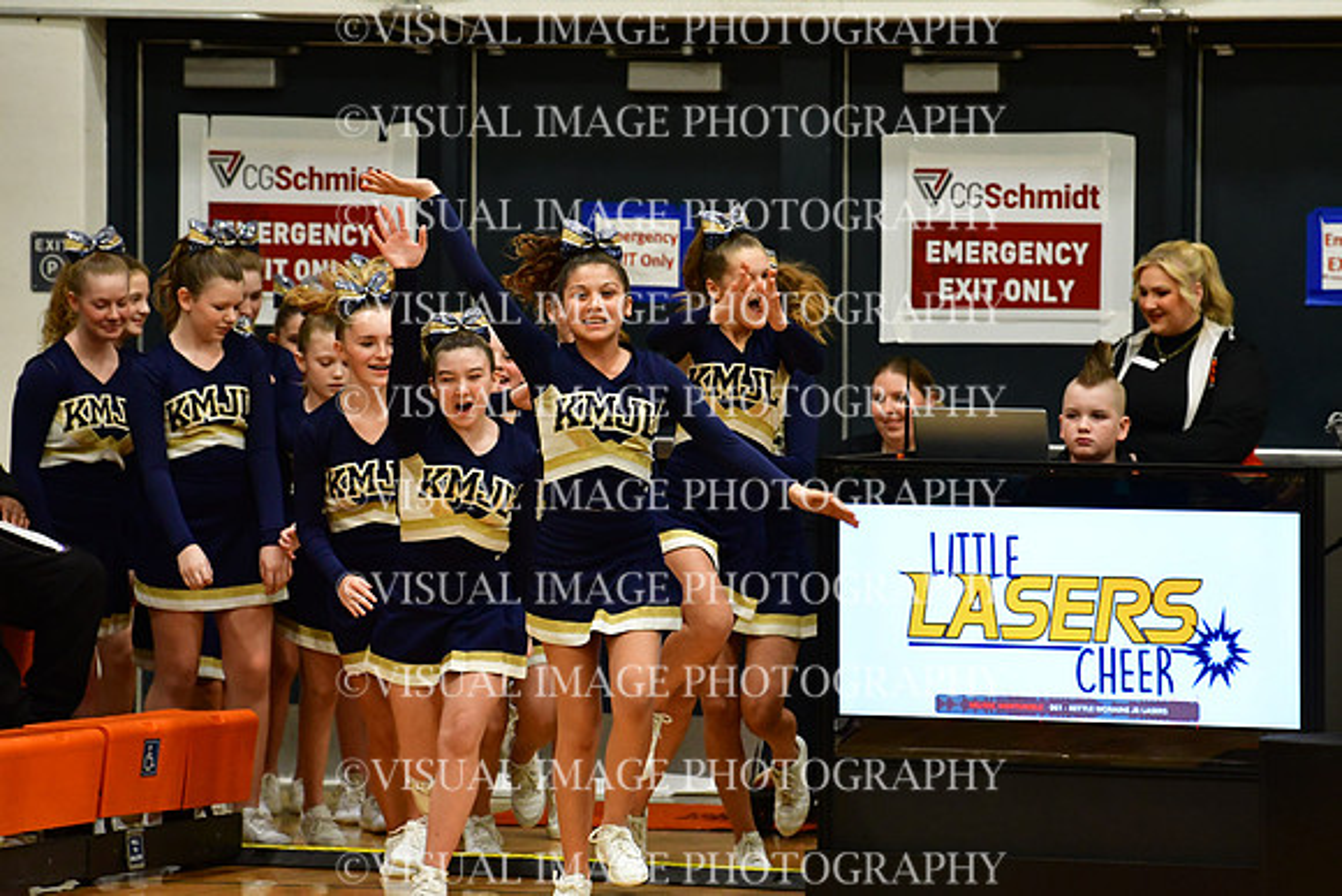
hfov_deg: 6.9
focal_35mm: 300
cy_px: 448
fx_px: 11185
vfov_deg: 4.6
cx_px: 671
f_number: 3.5
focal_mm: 200
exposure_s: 1/500
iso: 4000
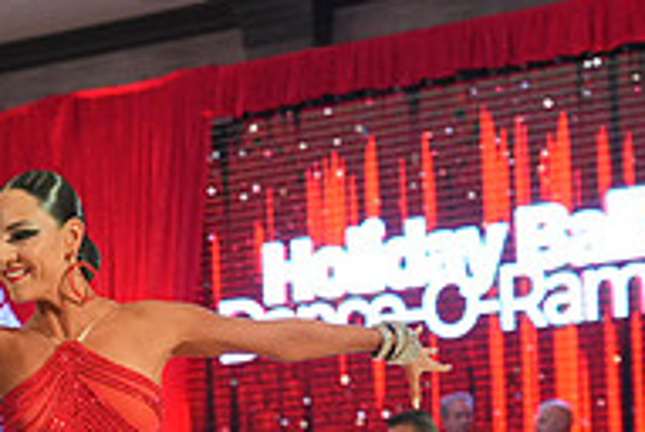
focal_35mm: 200
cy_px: 586
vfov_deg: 6.8
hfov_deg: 10.2
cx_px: -37
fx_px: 3589
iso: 4000
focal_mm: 66
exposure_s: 1/400
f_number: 4
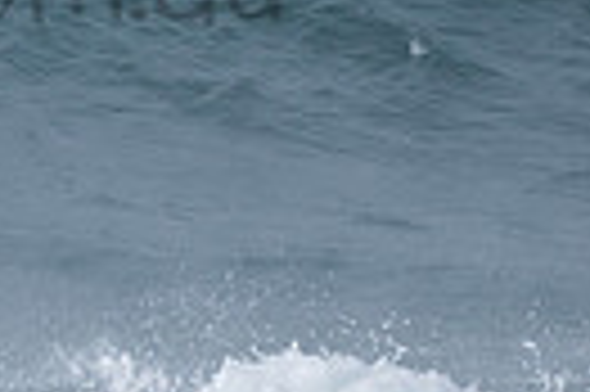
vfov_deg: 0.6
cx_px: -194
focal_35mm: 2383
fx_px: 39006
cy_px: -83
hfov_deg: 0.9
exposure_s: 1/1000
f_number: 5.6
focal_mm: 500
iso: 100
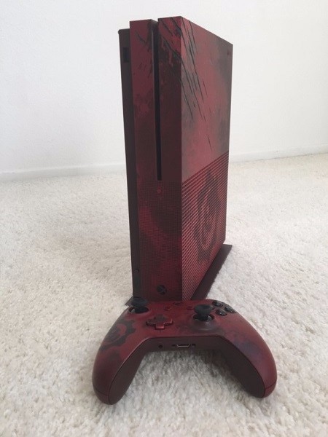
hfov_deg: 48.2
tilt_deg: -18.4
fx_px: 366
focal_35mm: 29
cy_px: 218
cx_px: 164
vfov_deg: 61.7
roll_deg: +0.8
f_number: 2.2
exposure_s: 1/120
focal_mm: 4.15
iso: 40
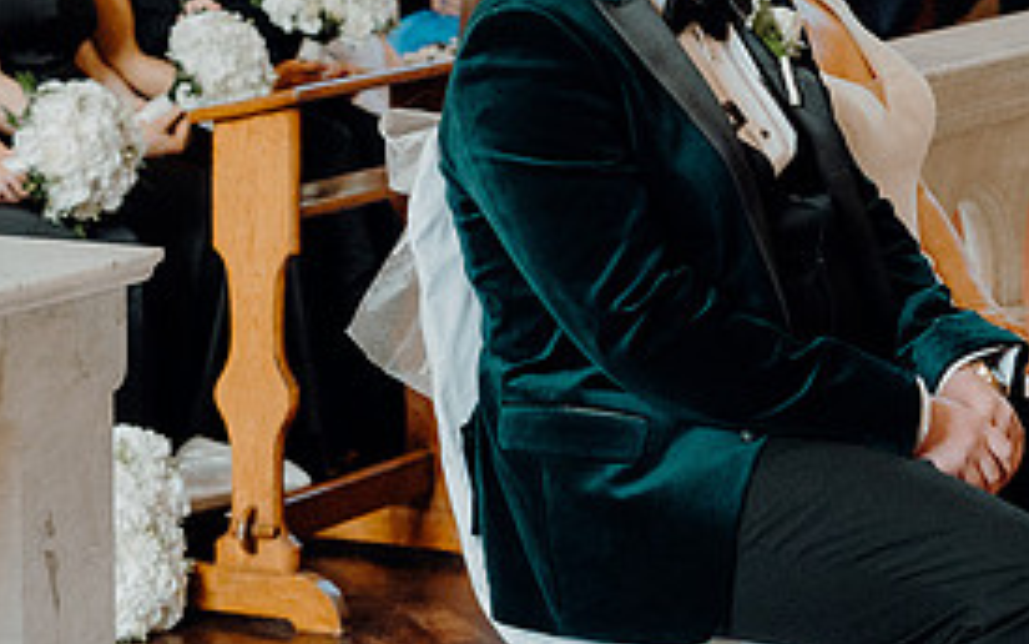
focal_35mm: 168
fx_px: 4712
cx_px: 659
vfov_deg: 7.8
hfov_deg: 12.5
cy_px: 155
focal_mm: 52
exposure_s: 1/200
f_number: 3.5
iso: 2500
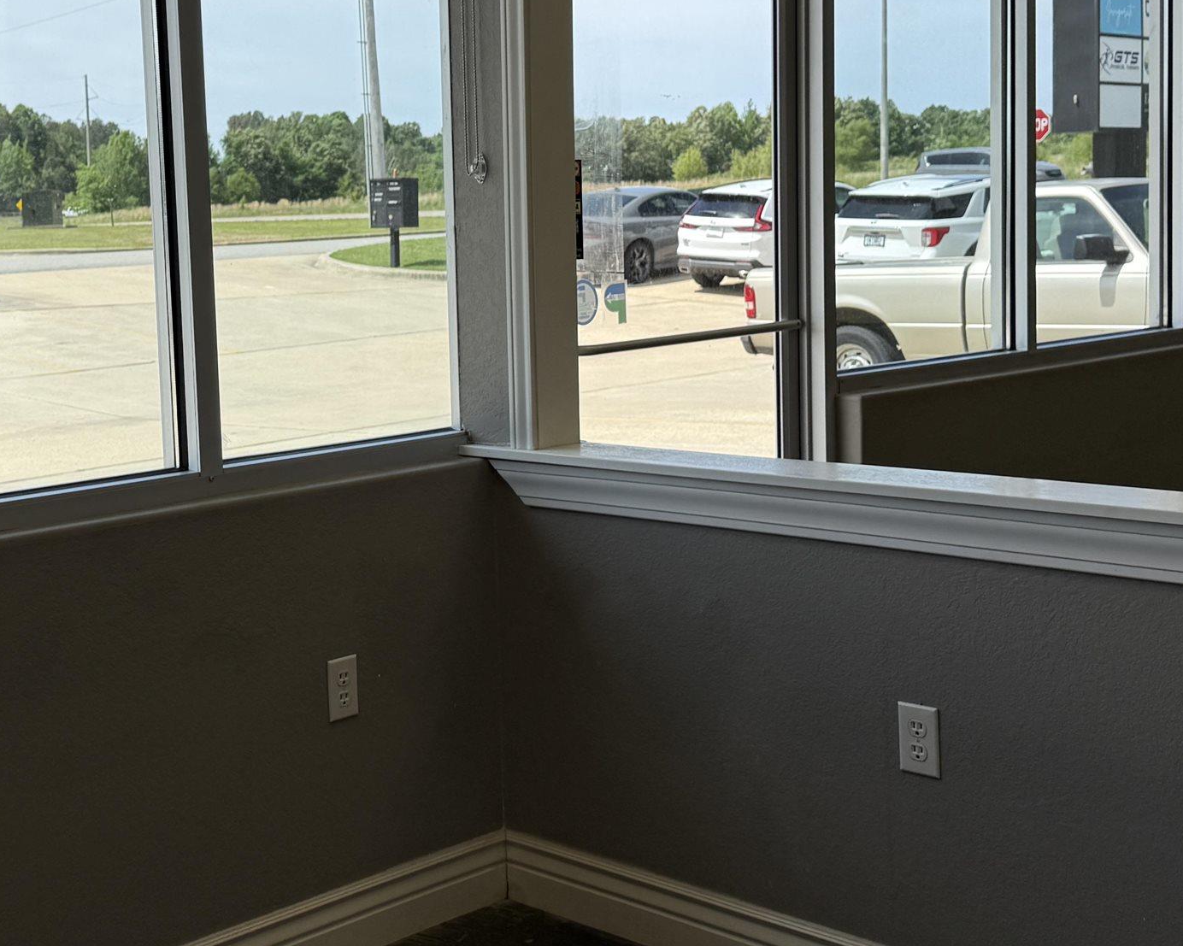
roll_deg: +2.0
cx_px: 361
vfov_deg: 29.1
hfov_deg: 35.5
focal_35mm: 52
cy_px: 386
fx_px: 1821
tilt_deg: -4.8
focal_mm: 6.76
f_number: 1.78
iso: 80
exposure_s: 1/1901
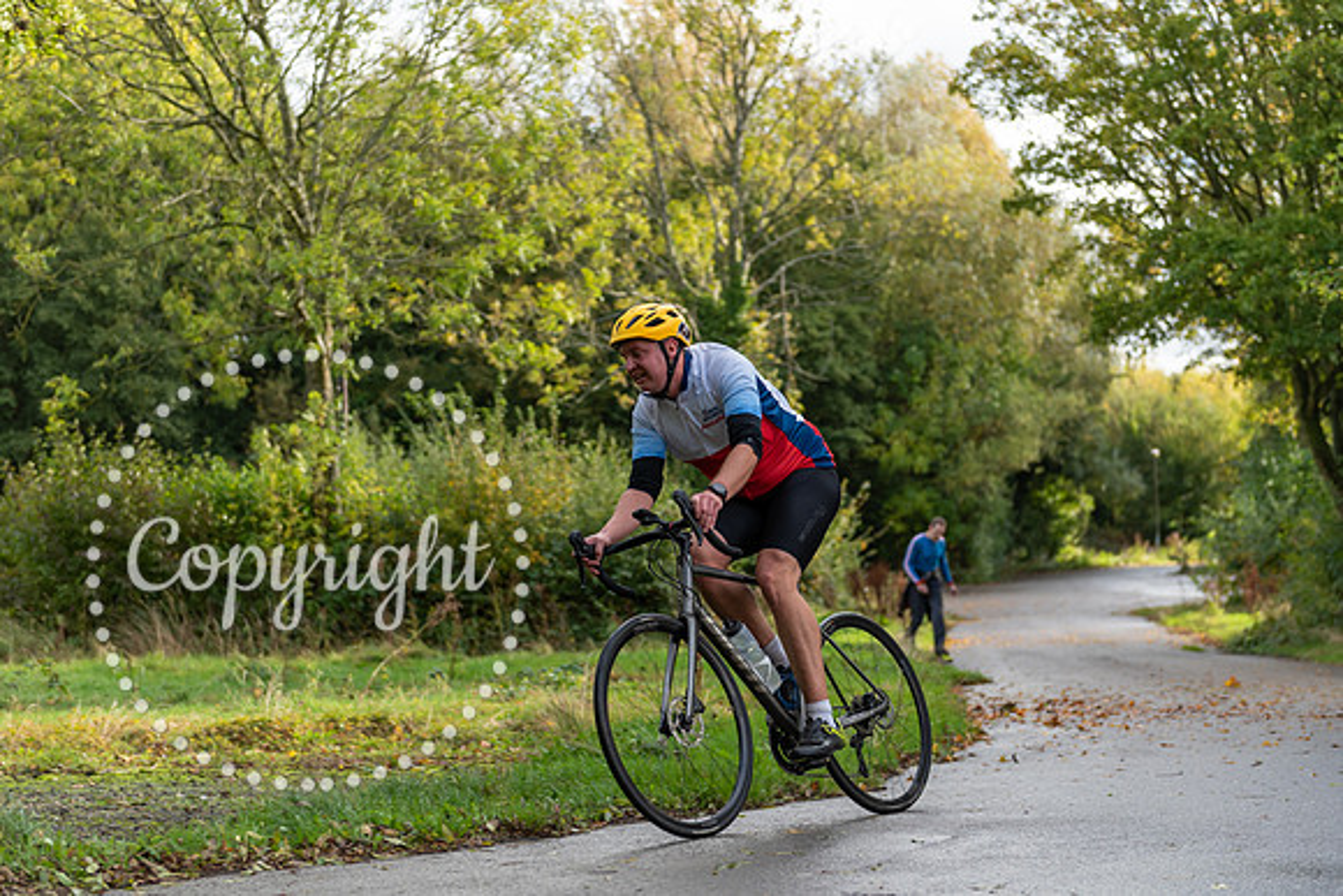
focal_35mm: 62
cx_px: 672
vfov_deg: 21.9
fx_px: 2313
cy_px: 448
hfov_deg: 32.4
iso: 200
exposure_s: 1/640
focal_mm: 62
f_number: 3.2
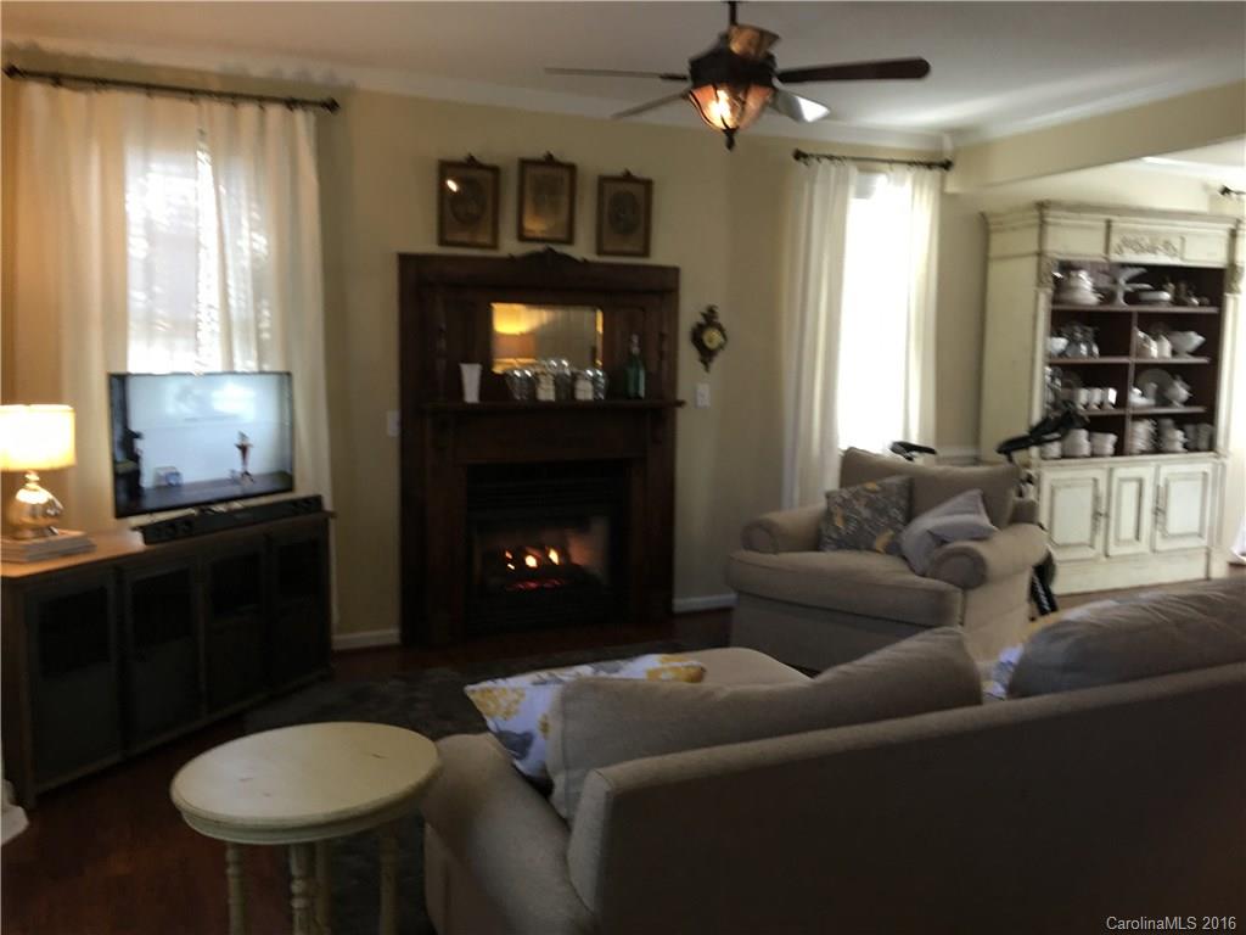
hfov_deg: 61.7
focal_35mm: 29
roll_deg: +0.2
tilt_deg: -7.2
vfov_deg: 48.2
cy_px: 468
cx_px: 623
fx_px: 1044
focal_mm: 4.15
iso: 50
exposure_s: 1/15
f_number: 2.2
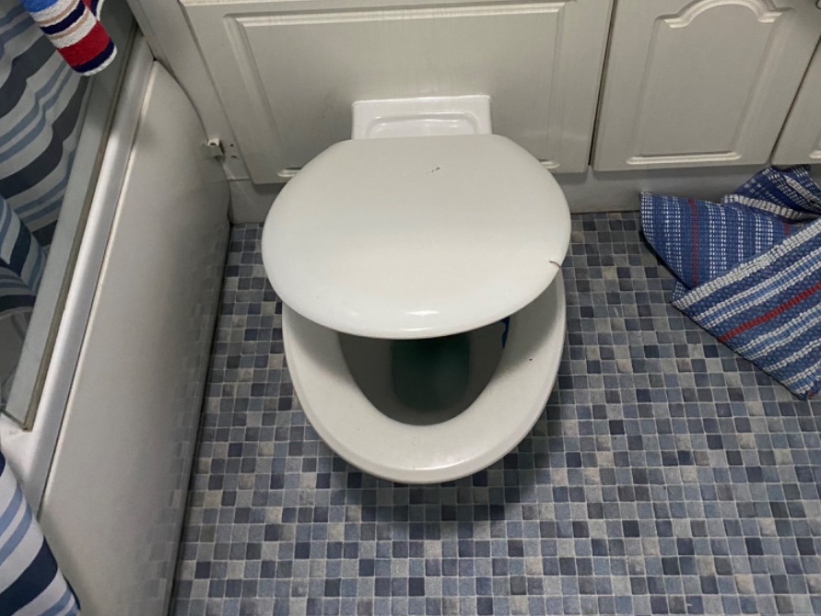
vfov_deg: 38.9
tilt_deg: -48.6
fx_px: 830
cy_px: 111
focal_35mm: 35
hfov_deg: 52.6
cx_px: 408
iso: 400
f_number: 1.8
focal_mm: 4.25
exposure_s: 1/50
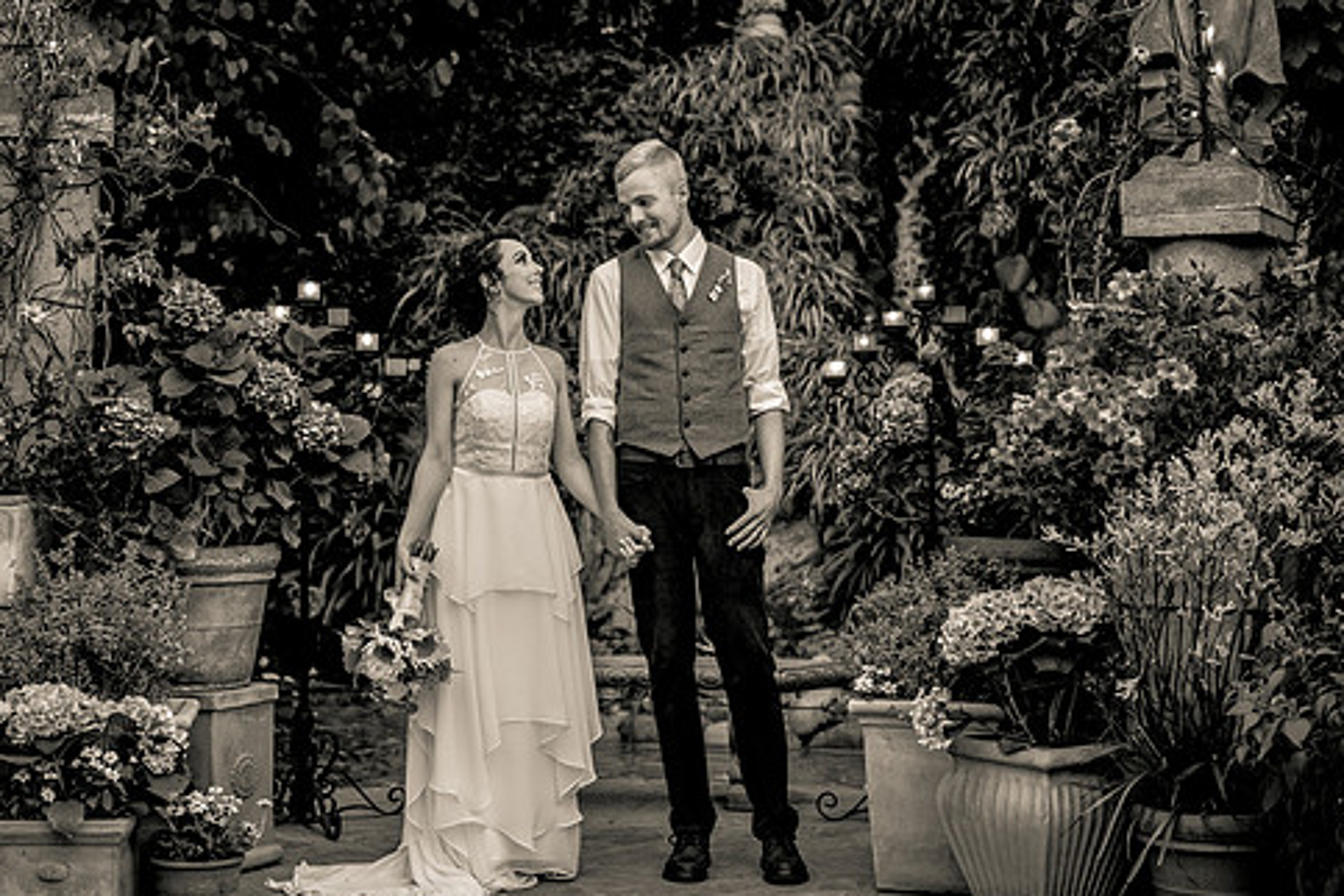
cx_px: 595
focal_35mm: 66
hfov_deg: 30.5
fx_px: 2464
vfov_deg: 20.6
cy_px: 449
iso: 500
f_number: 2.2
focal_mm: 55
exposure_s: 1/320
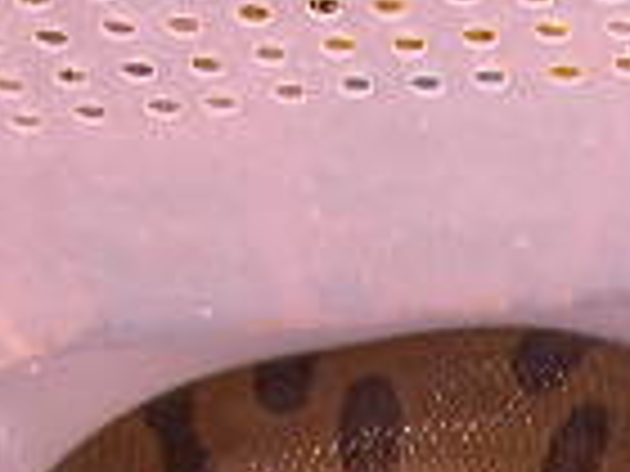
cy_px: 966
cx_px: 1004
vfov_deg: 6.8
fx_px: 3840
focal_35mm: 211
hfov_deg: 9.1
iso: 100
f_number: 2.8
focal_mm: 9.6
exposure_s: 1/60
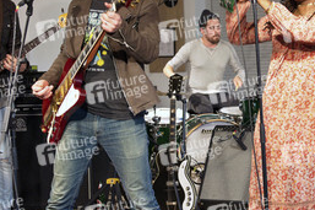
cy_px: 59
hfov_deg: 28.7
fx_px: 612
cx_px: 206
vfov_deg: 19.3
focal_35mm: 70
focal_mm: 40
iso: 1600
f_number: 3.5
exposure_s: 1/200
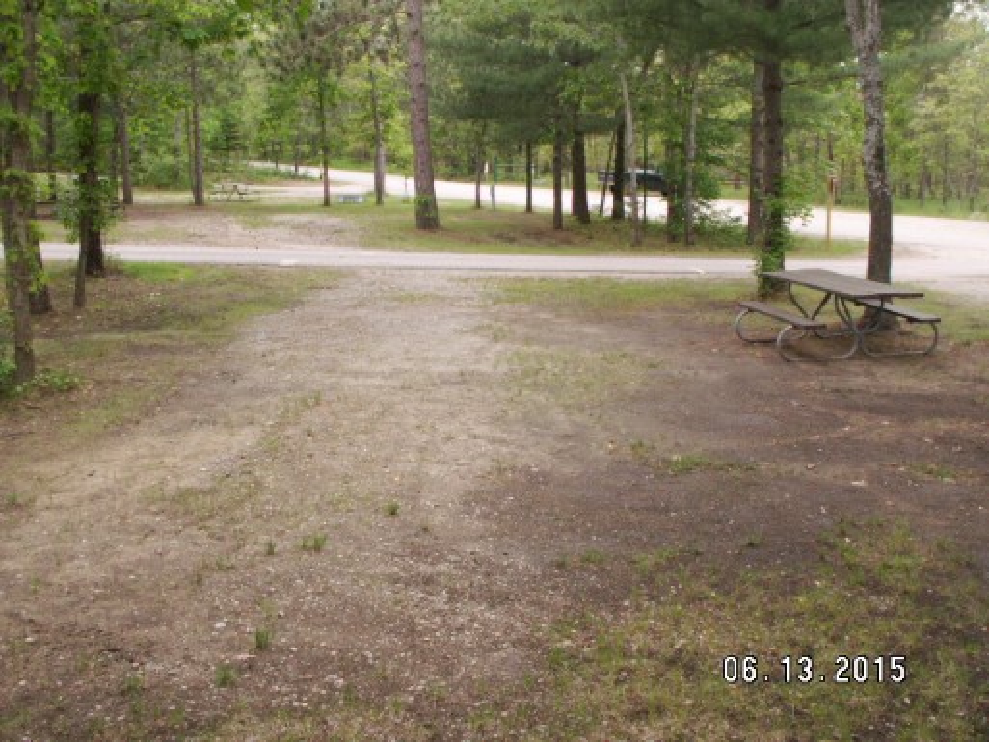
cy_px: 371
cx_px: 494
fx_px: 1000
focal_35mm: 35
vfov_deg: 40.7
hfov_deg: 52.6
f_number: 4.5
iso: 50
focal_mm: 5.86
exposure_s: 1/100
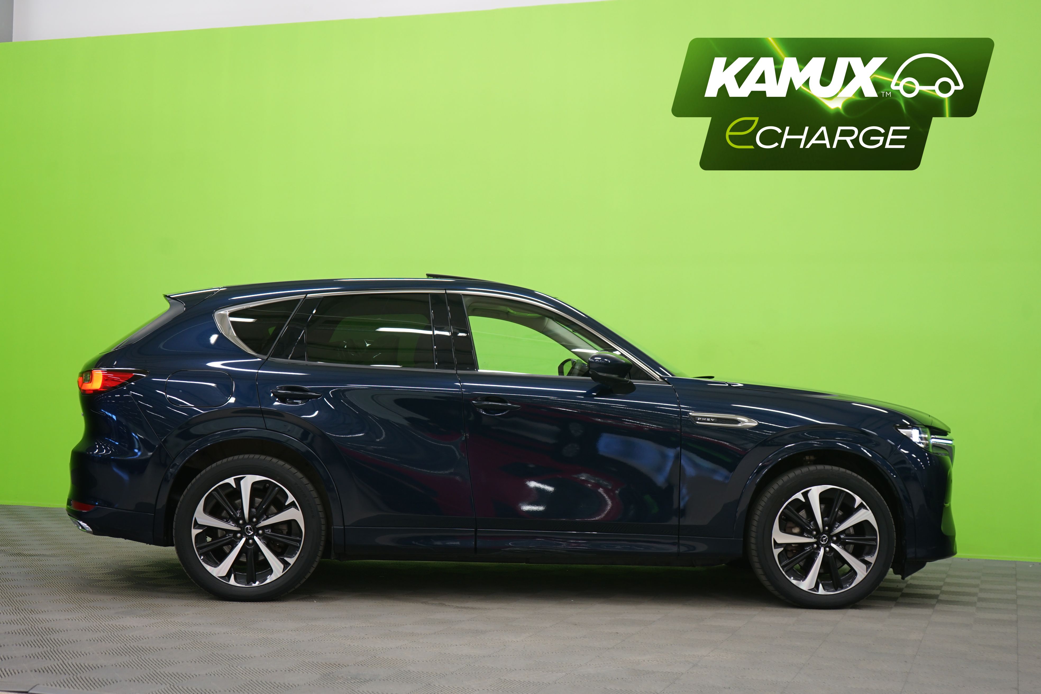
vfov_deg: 28.6
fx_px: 1359
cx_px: 520
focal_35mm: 47
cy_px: 347
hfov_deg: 41.9
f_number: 5
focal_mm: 47
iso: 400
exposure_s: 1/6
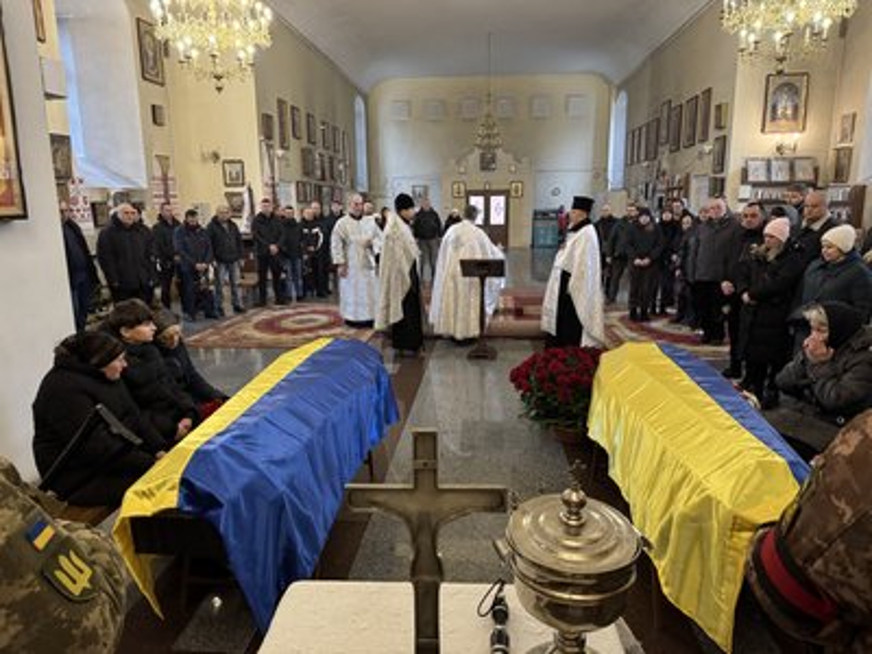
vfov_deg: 56.8
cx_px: 436
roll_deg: -0.1
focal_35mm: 24
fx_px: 605
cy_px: 327
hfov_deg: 71.6
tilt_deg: -12.1
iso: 800
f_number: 1.78
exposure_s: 1/60
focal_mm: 6.76
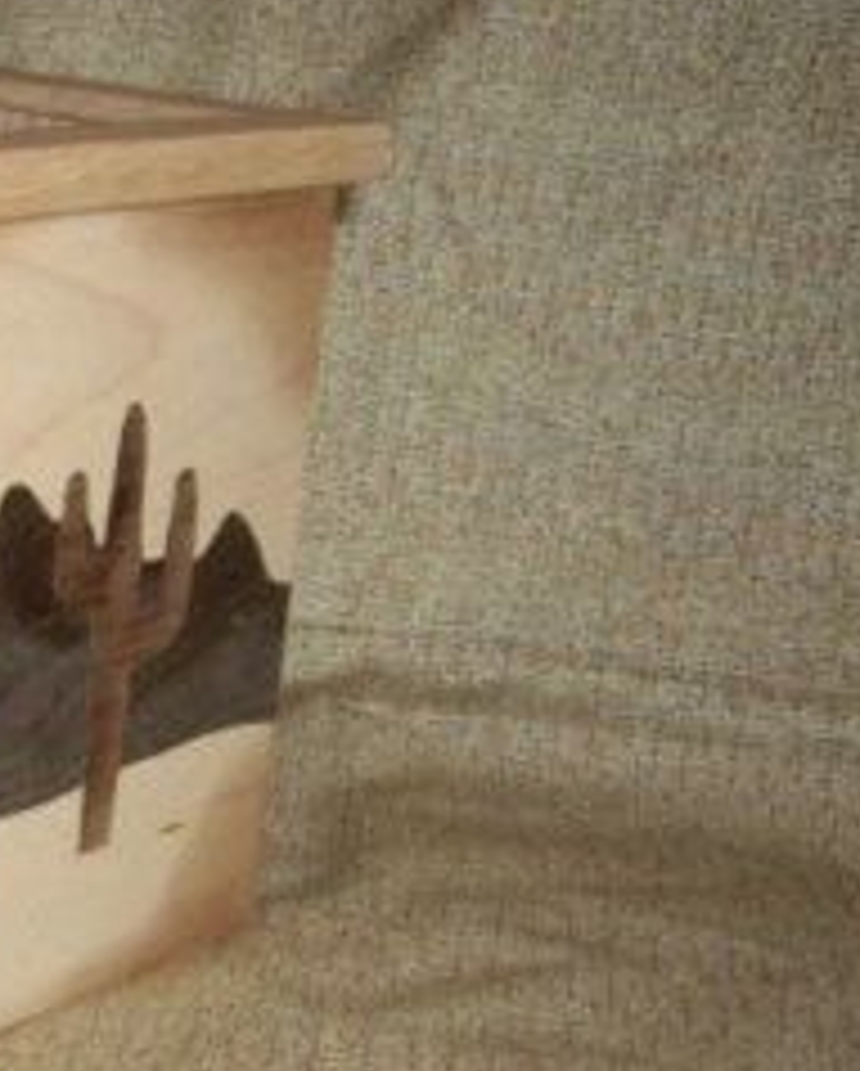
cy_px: 828
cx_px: -227
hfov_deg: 17.5
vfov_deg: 22.7
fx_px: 2636
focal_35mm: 83
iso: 200
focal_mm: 7.9
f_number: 2.8
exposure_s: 1/40
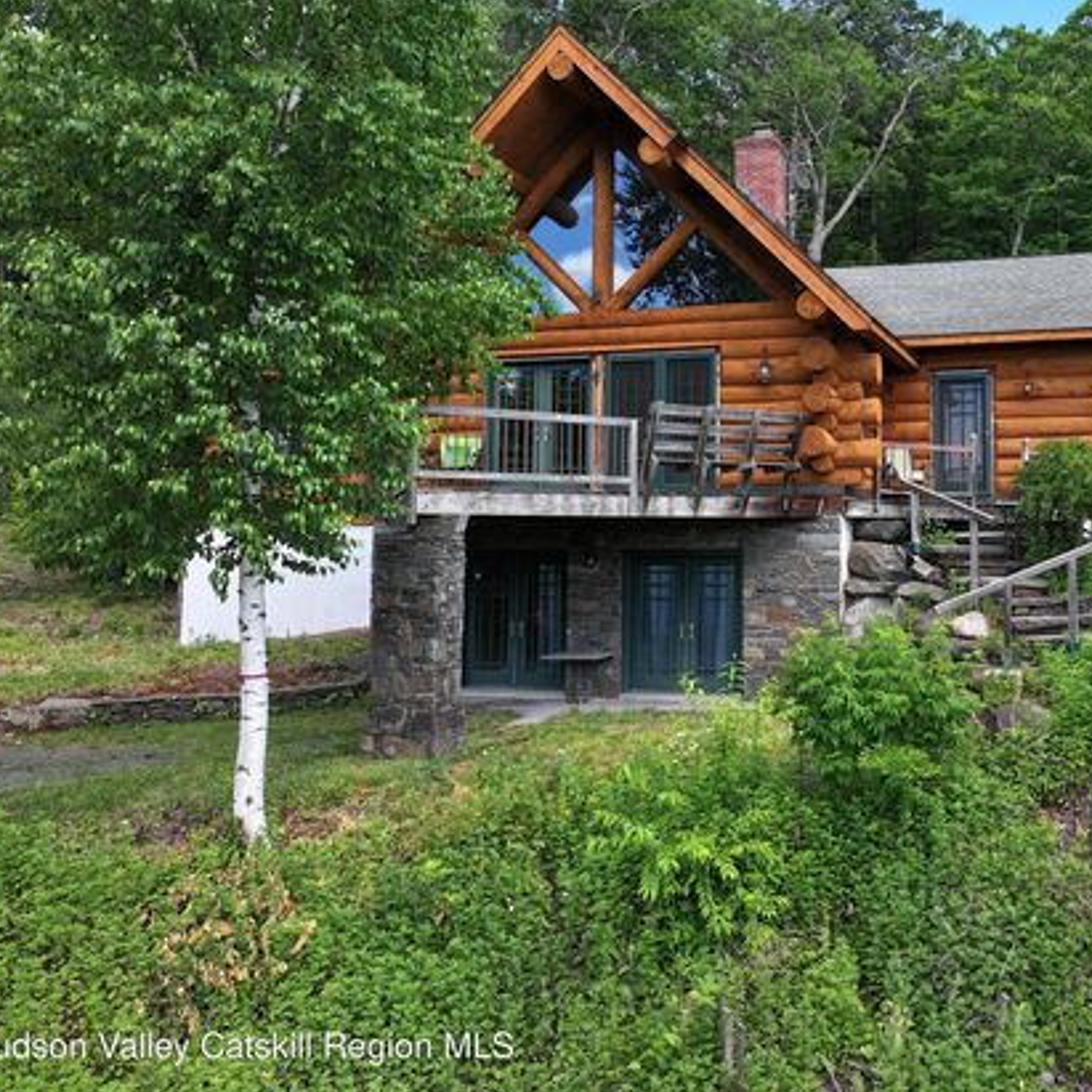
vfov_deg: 49.6
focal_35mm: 33
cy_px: 466
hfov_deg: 47.9
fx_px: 1178
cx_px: 813
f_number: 2.8
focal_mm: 12.29
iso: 150
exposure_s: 1/640
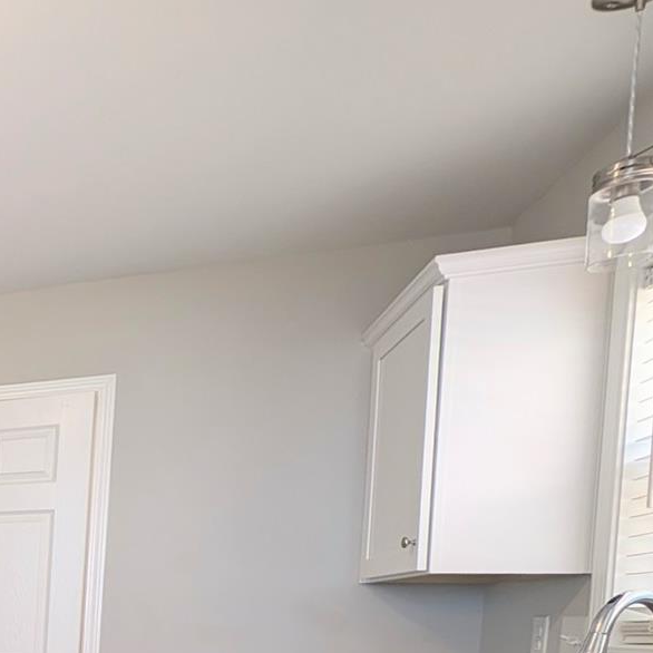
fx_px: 790
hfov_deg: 28.5
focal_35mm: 37
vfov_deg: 39.9
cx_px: -330
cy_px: 641
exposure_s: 1/40
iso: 64
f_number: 1.95
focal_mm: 2.23
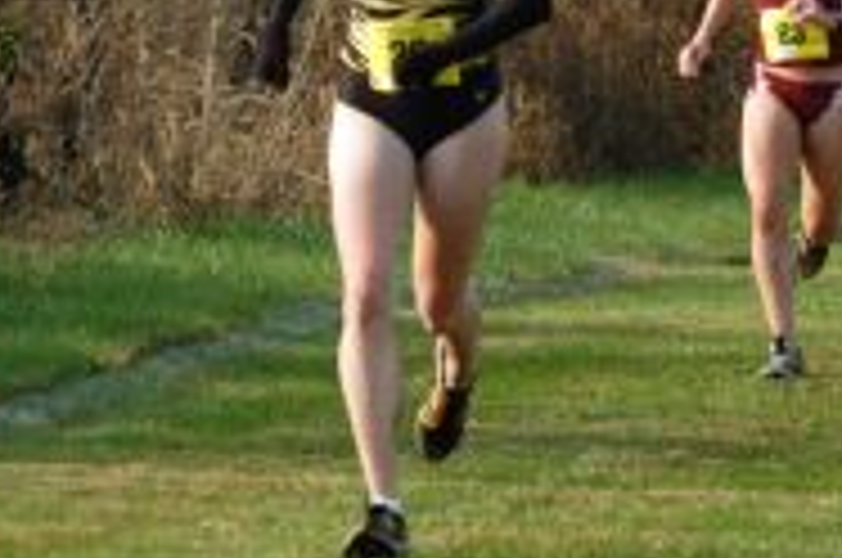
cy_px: 86
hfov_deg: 3.5
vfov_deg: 2.4
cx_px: 563
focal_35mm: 582
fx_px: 13597
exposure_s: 1/320
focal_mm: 145
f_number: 5.6
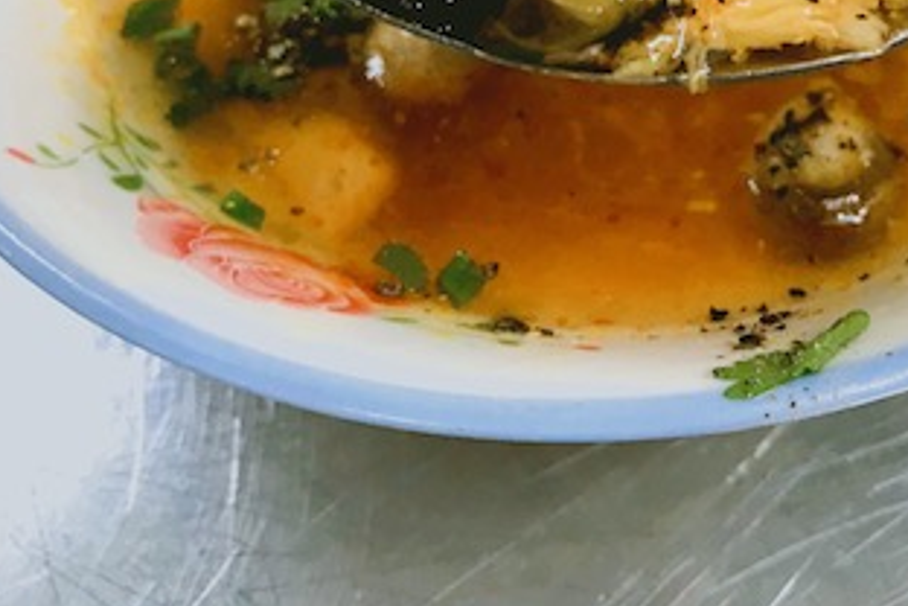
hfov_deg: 34.9
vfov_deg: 23.1
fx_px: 1412
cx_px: 672
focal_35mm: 56
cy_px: -15
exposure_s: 1/17
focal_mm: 3.99
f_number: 1.8
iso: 40
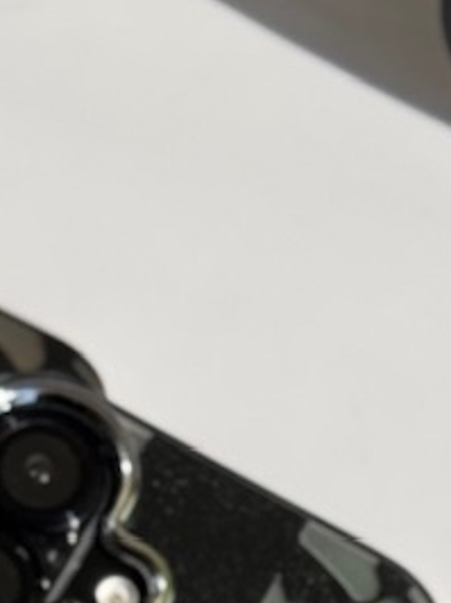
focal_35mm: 231
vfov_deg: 8.0
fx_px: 4019
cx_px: 261
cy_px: 1356
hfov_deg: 6.4
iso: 64
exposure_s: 1/2331
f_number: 1.78
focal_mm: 6.76
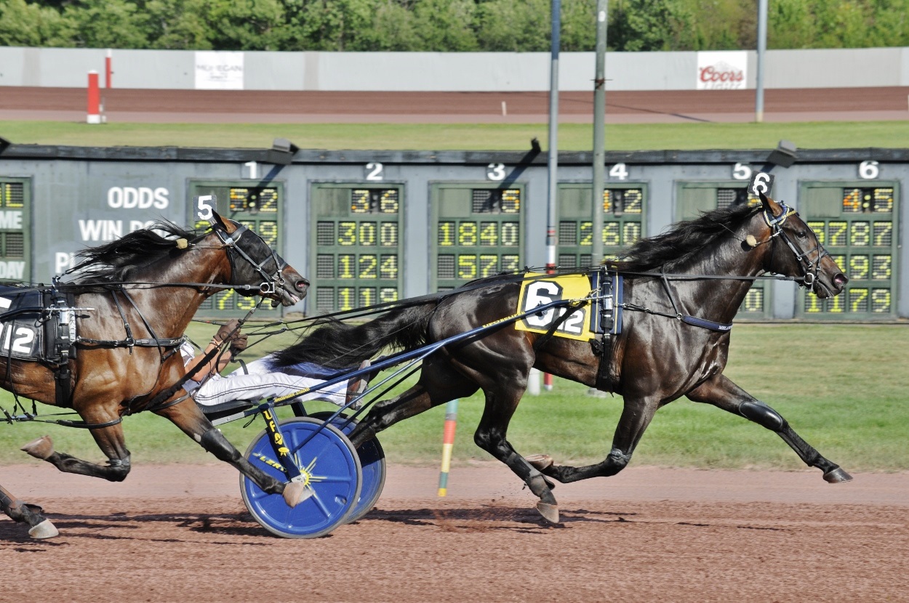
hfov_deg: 11.4
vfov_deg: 7.6
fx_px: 4539
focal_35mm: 180
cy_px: 302
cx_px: 454
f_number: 9
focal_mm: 120
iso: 500
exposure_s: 1/800
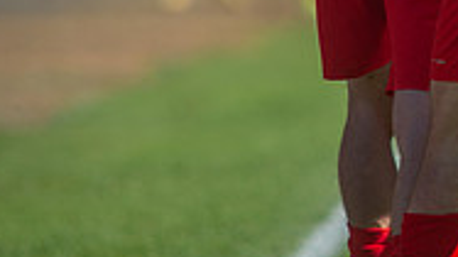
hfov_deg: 1.6
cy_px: -193
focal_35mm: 1365
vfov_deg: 0.9
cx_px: 539
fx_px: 16570
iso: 180
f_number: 4
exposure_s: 1/1600
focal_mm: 420
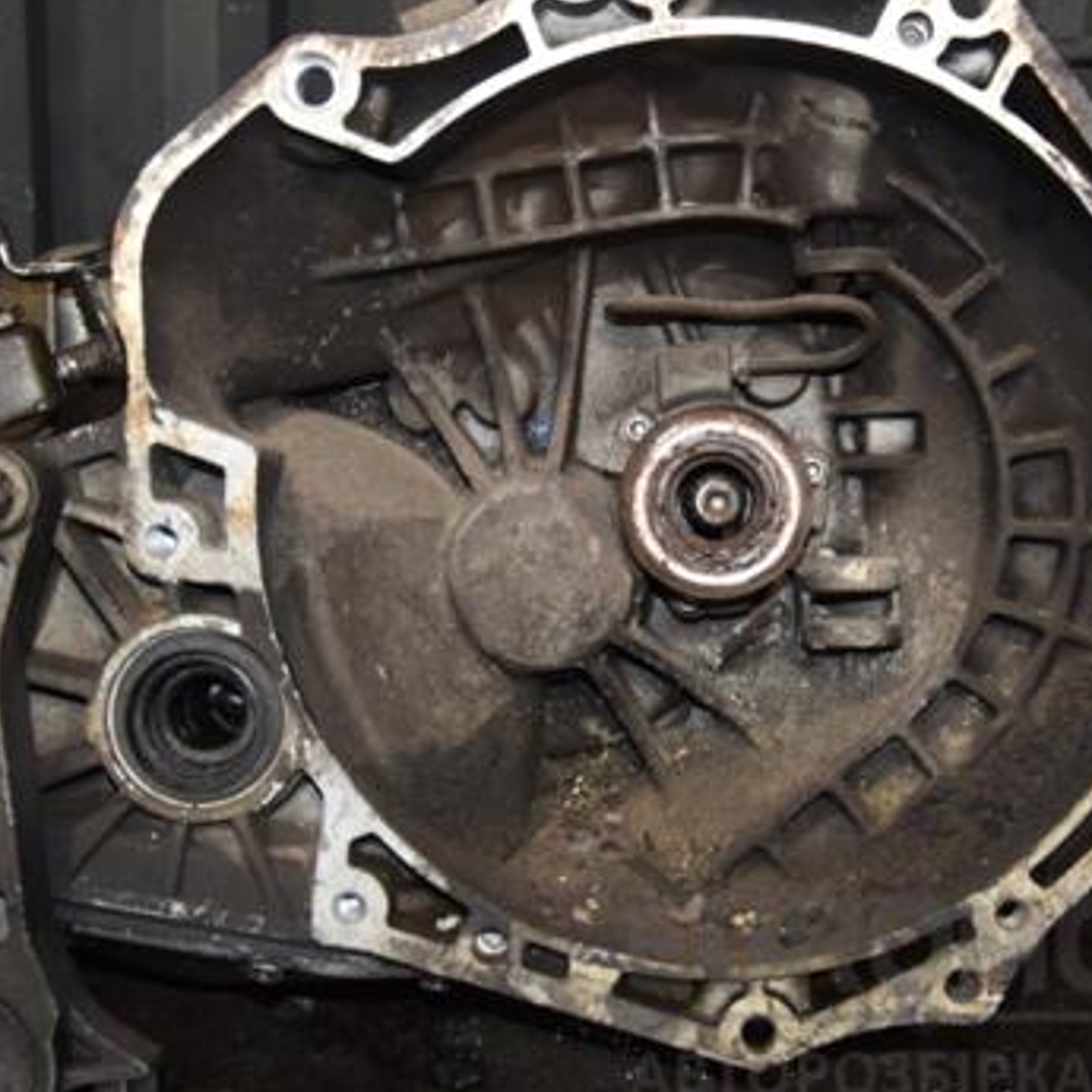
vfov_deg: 24.3
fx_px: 2534
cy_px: 522
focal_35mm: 71
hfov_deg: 24.3
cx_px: 570
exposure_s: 1/60
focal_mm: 32
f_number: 5
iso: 800
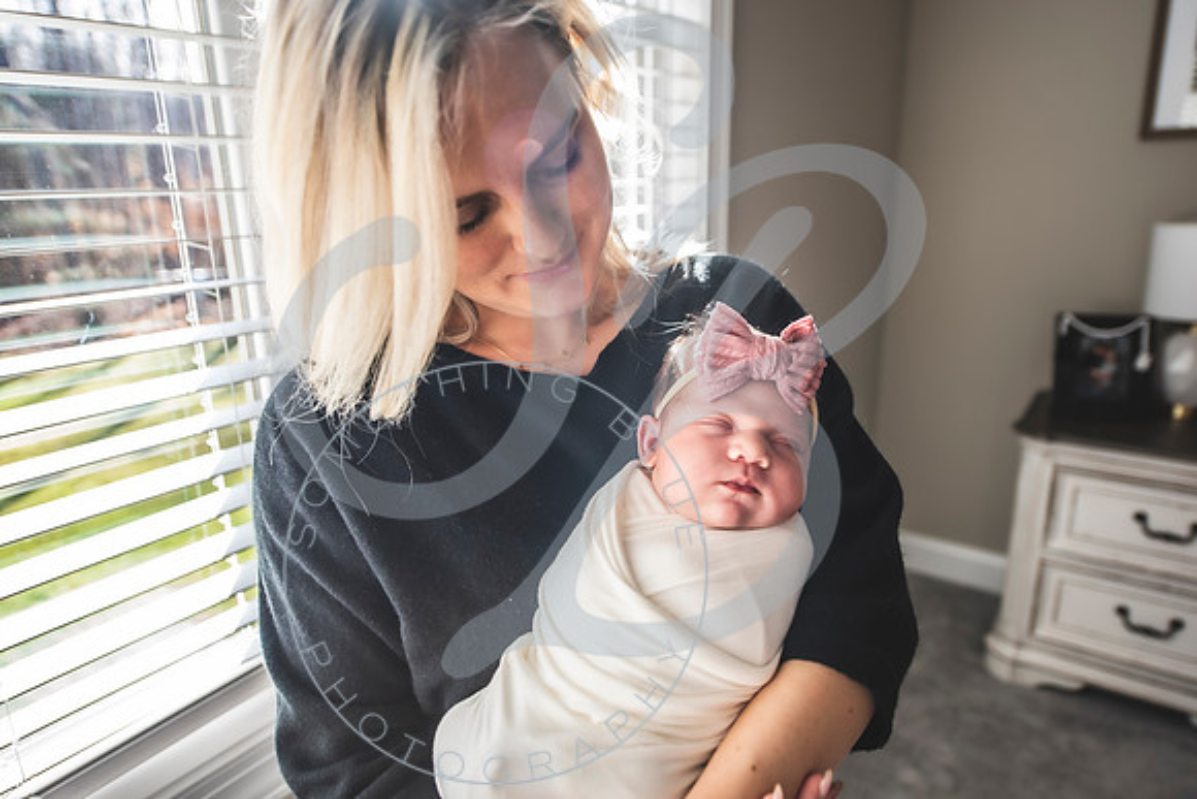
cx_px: 598
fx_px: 798
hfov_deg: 73.7
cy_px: 400
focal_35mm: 24
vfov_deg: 53.2
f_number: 2.8
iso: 160
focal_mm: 24
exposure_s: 1/125
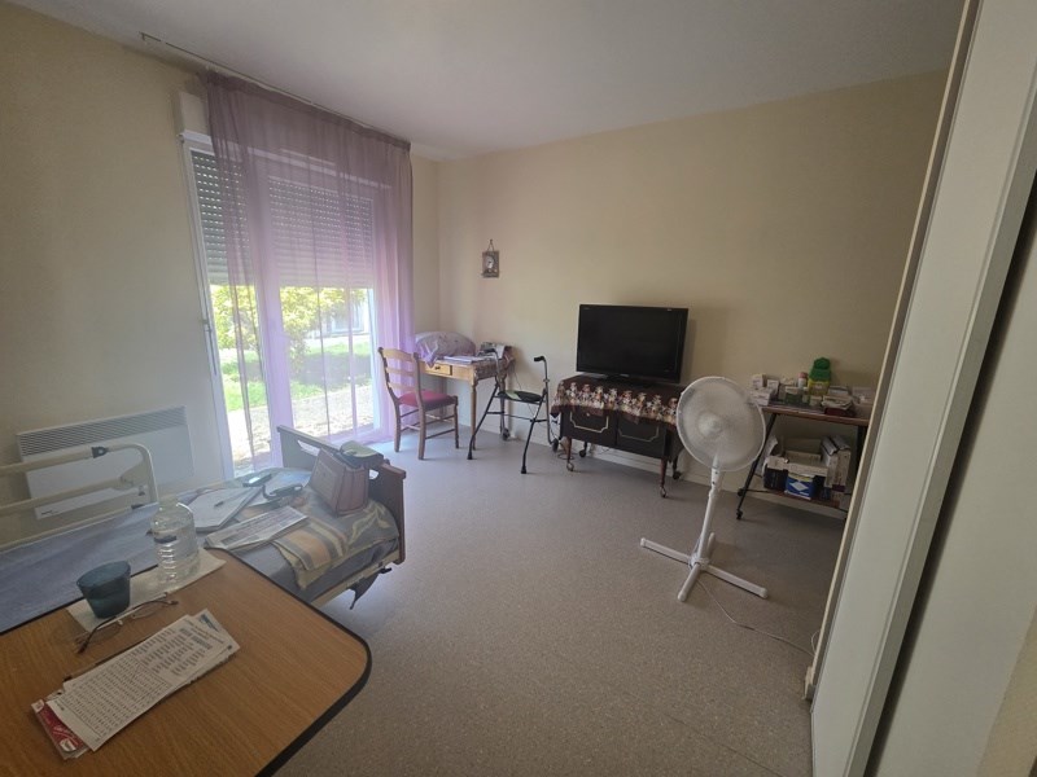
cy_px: 388
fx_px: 389
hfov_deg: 106.2
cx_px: 518
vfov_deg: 89.9
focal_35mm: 13
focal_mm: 2.2
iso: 200
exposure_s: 1/100
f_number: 2.2
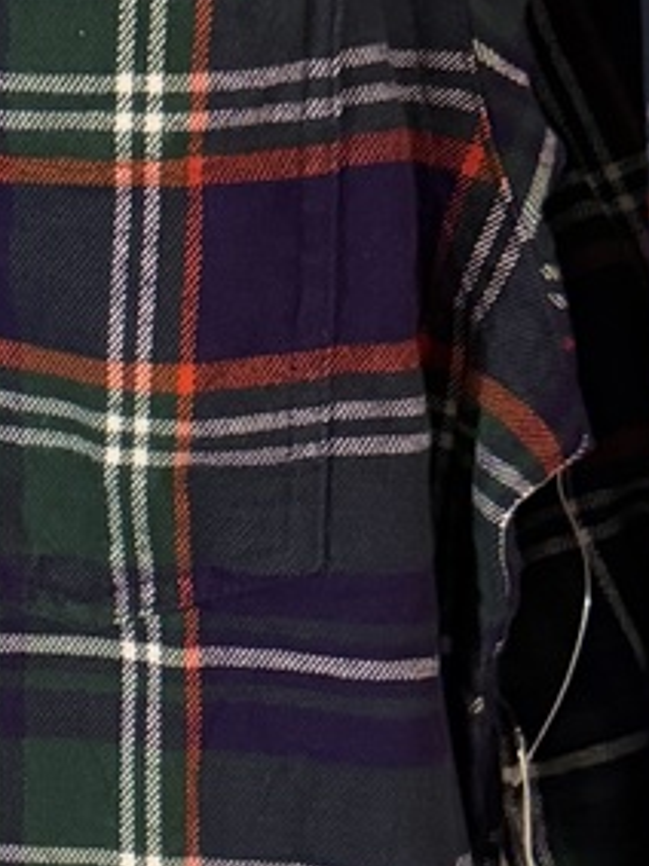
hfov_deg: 12.5
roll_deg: +2.3
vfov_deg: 17.3
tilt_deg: -14.5
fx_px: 2827
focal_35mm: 113
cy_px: 684
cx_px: -324
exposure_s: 1/30
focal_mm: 6.76
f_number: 1.78
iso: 1000
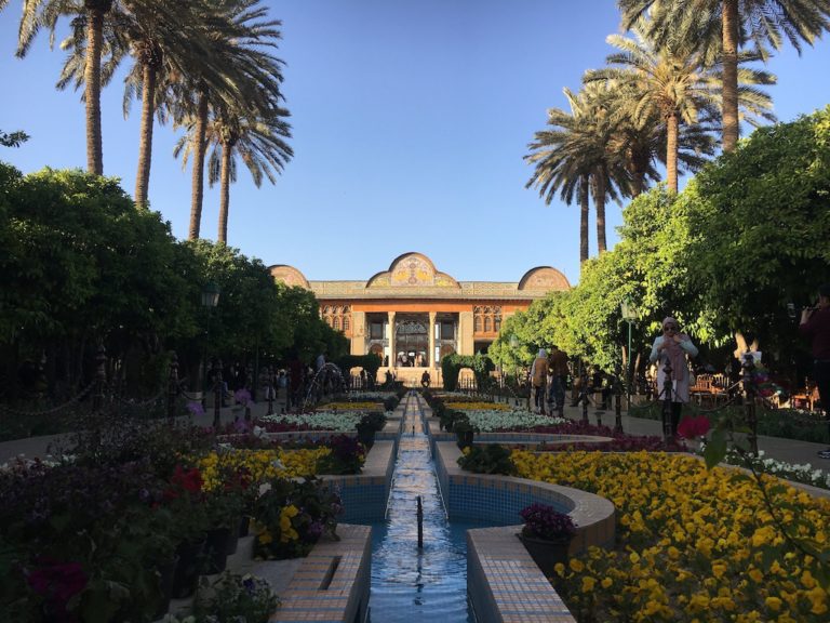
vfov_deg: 48.2
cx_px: 415
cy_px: 312
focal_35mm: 29
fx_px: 695
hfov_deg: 61.7
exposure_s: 1/739
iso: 25
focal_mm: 4.15
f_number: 2.2
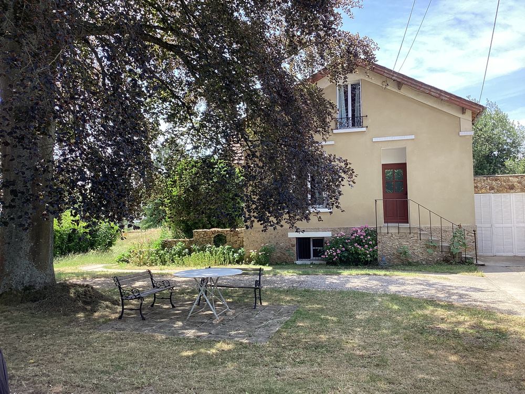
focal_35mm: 31
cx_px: 262
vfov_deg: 45.4
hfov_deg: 58.4
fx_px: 470
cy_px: 197
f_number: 2.4
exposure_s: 1/171
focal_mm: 3.3
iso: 25
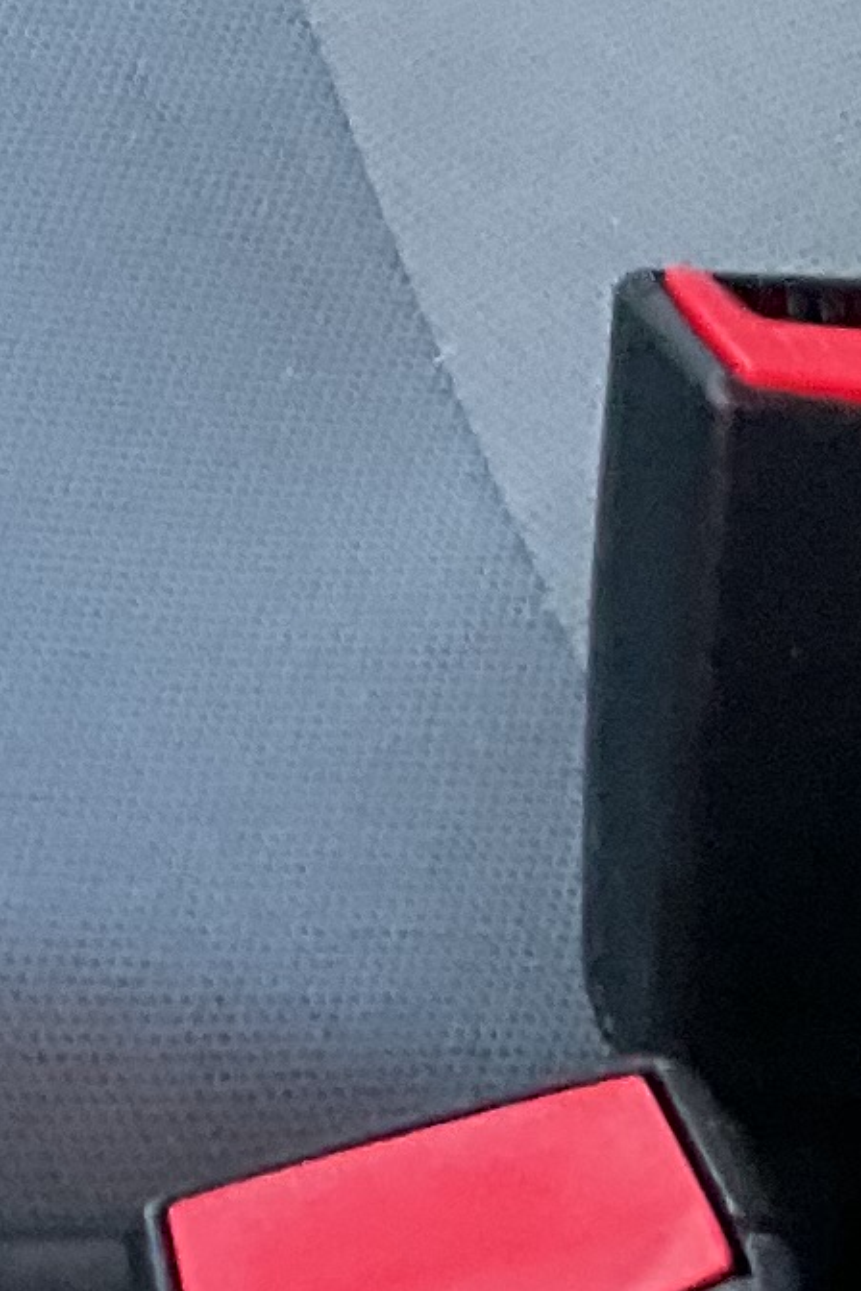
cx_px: -1309
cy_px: -1487
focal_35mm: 181
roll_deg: -4.1
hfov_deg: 7.1
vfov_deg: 10.3
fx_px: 6493
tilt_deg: -36.1
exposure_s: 1/60
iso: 64
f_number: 1.8
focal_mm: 3
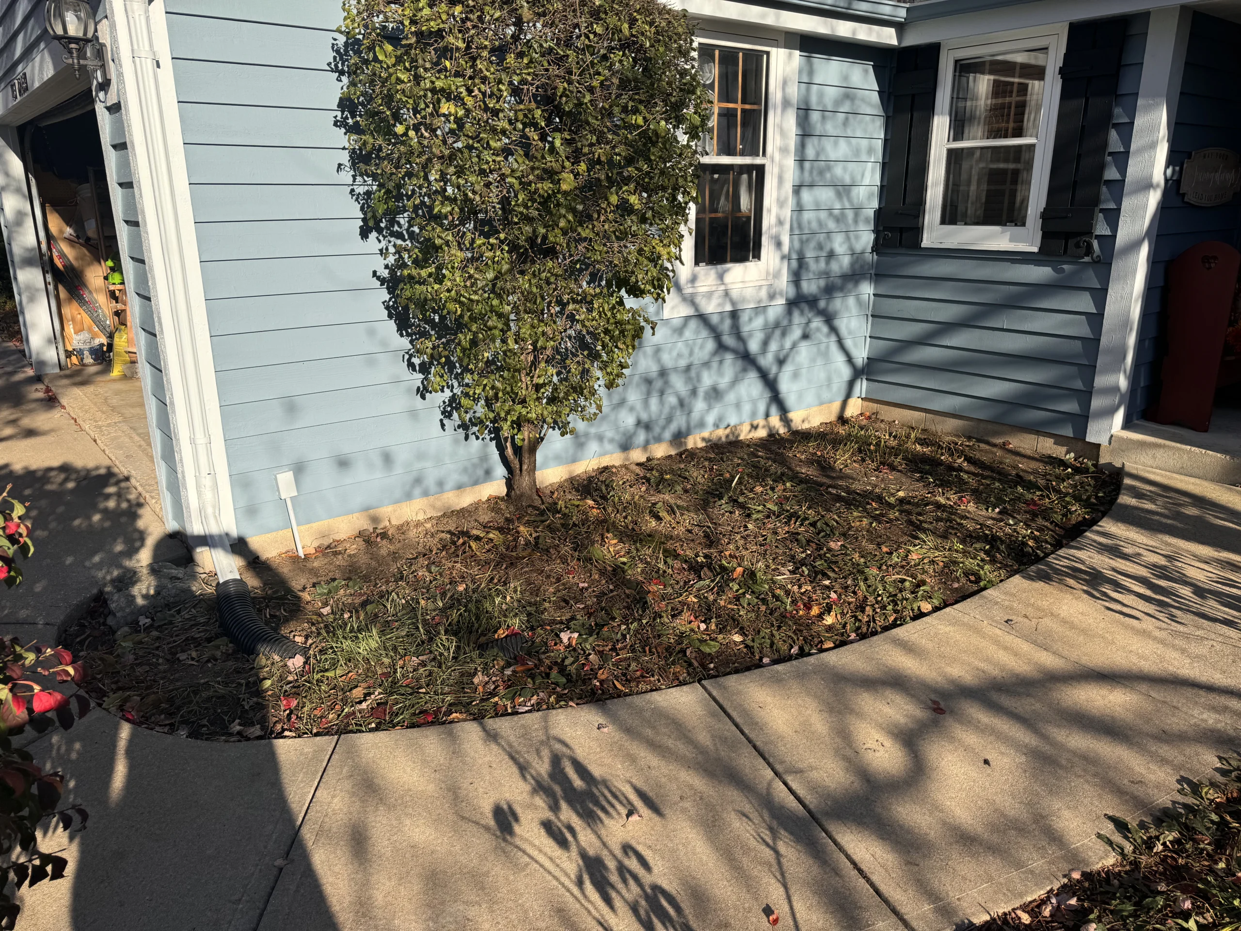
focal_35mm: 24
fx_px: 860
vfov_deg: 56.8
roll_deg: -0.3
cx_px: 620
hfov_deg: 71.6
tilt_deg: -15.9
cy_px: 466
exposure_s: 1/2710
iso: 80
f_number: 1.78
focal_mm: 6.76
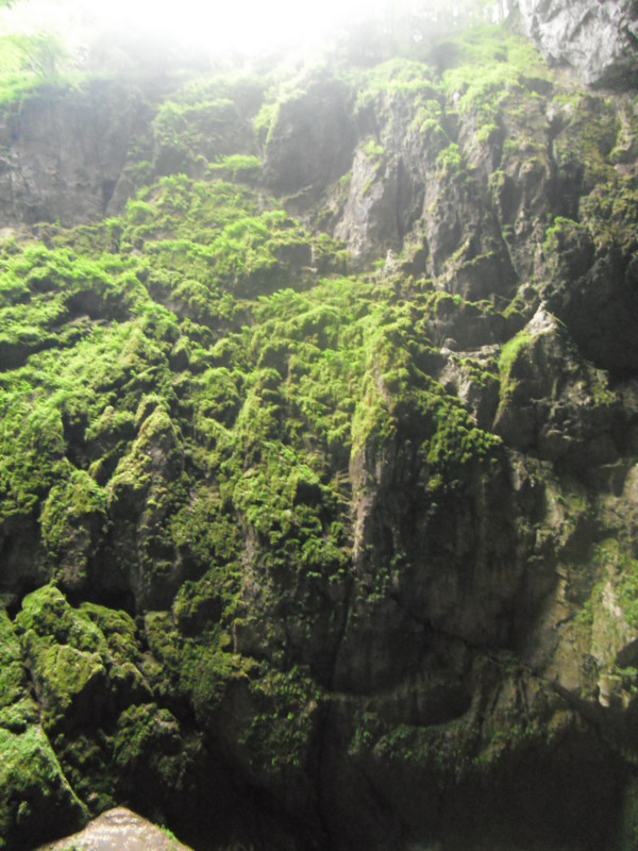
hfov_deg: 51.4
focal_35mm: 27
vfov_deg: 65.3
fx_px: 664
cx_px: 319
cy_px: 426
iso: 800
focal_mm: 4.9
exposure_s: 1/20
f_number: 3.2
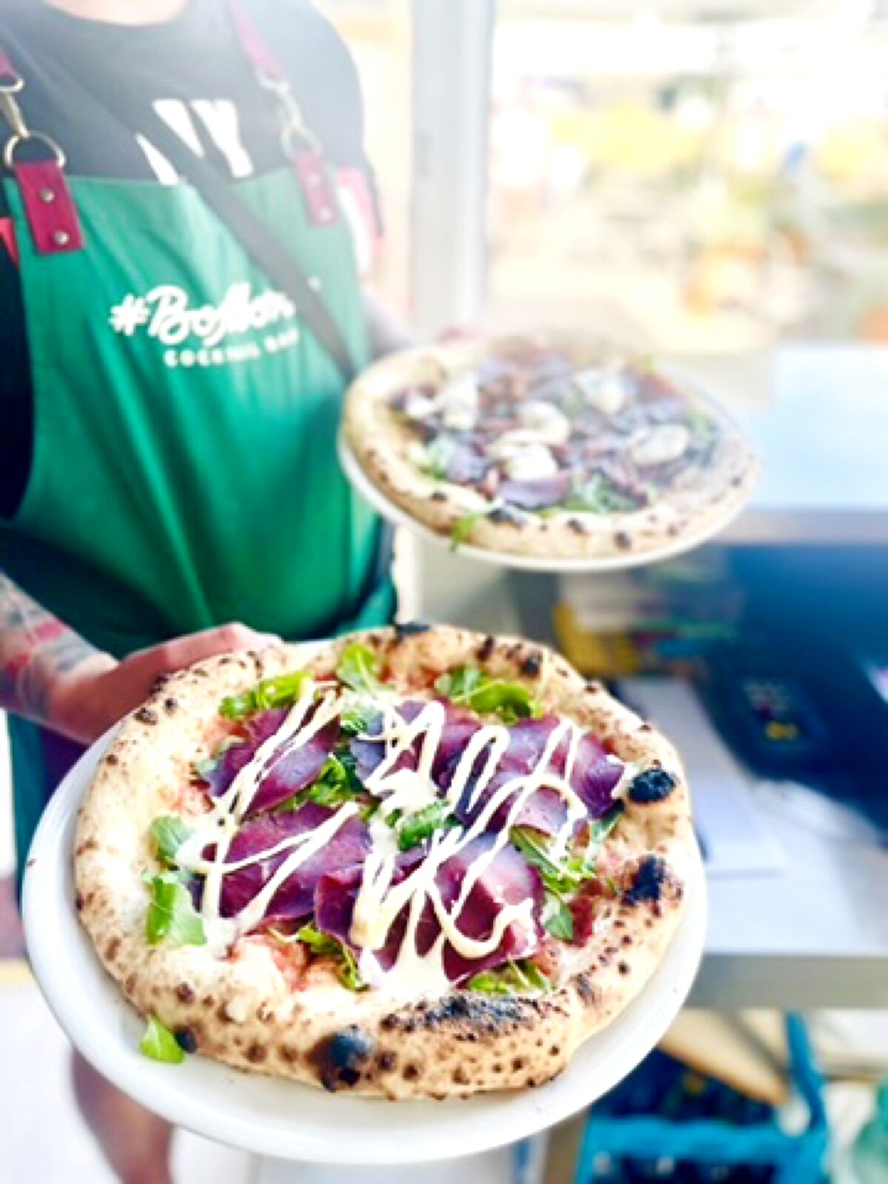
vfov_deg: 67.3
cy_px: 592
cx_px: 444
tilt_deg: -28.3
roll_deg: -1.1
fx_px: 889
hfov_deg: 53.1
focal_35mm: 26
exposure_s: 1/218
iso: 32
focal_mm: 4.2
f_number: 1.6
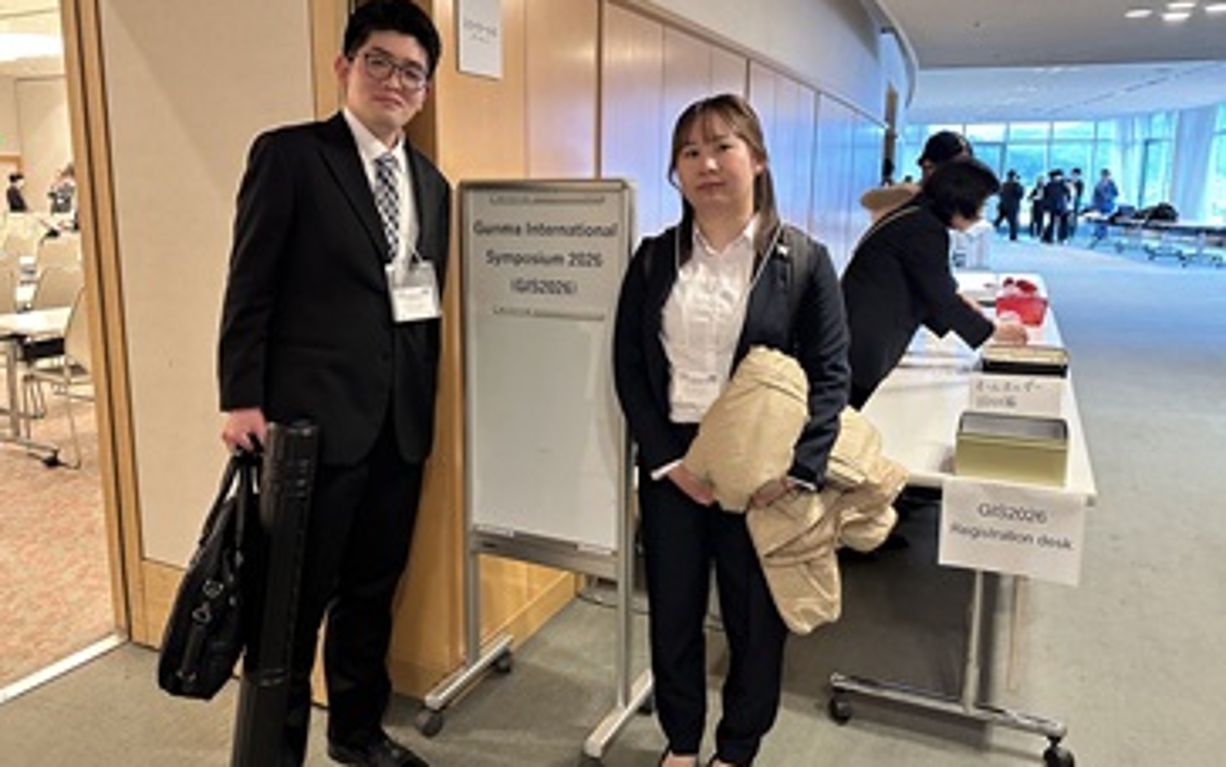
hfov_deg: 66.3
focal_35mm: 28
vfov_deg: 44.5
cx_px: 557
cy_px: 365
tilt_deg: -9.9
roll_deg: +0.2
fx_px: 936
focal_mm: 6.86
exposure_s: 1/50
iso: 500
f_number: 1.78
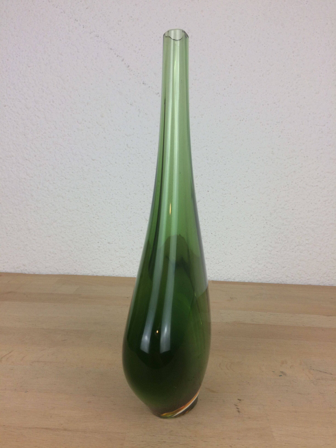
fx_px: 375
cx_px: 168
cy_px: 224
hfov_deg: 48.2
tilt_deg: -5.9
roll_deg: -0.5
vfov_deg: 61.7
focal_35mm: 29
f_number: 2.2
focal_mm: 4.15
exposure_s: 1/100
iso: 50
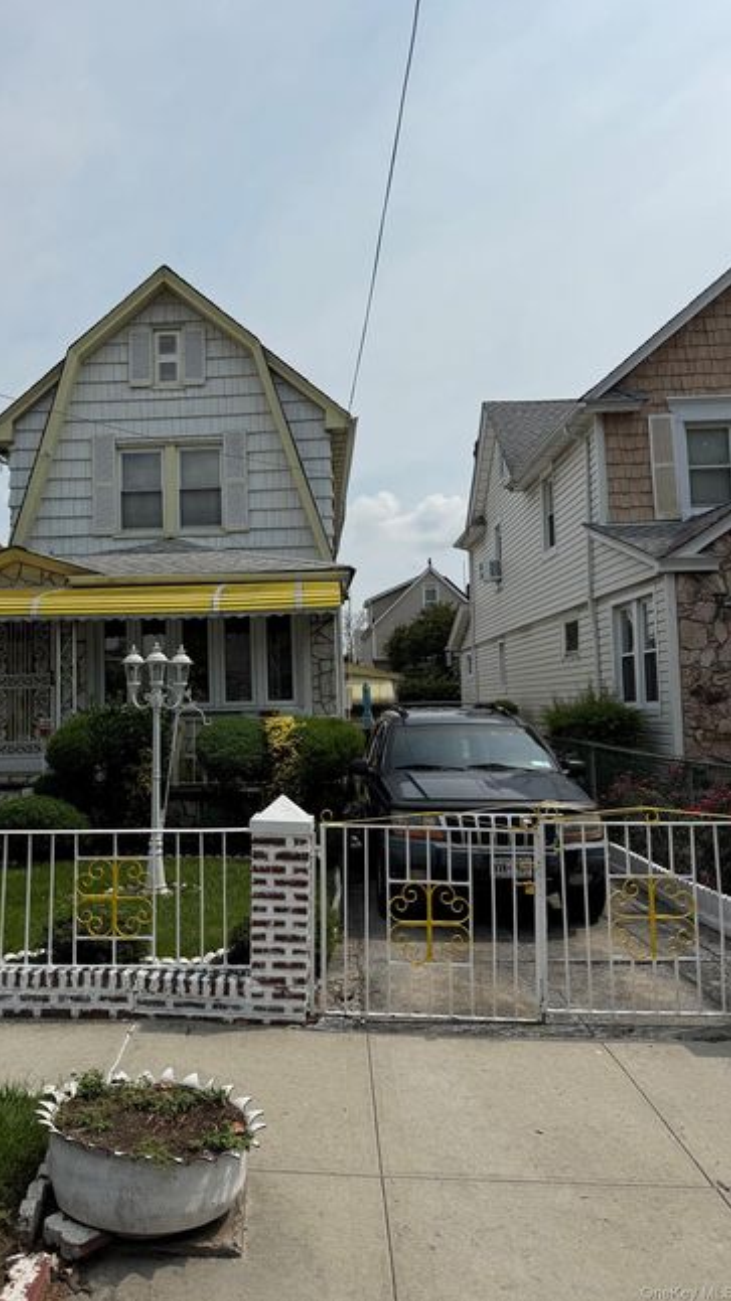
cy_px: 633
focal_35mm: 27
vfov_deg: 69.9
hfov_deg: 42.2
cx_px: 238
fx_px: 931
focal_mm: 6.76
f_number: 1.78
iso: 80
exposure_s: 1/9091
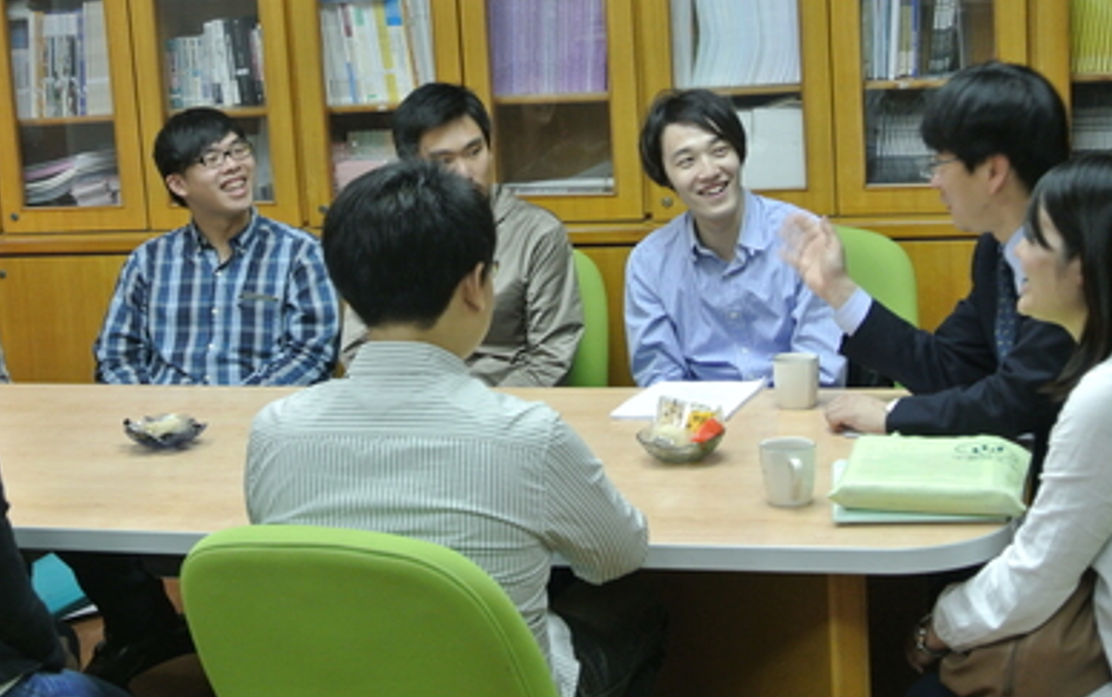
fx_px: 2032
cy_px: 326
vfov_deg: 19.4
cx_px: 470
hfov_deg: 30.6
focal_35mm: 67
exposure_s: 1/30
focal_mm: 18.9
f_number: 4.8
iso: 450
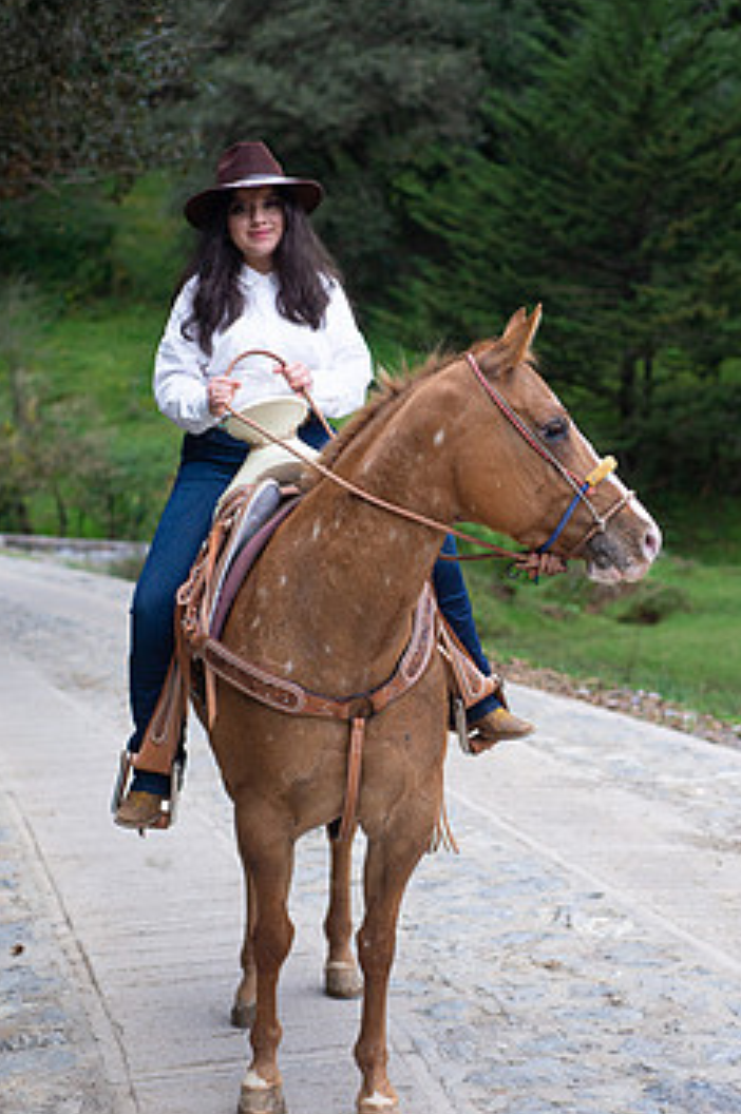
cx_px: 408
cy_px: 541
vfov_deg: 31.4
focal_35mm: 64
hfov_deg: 21.2
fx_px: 1980
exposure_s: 1/800
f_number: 2.8
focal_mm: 50
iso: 400
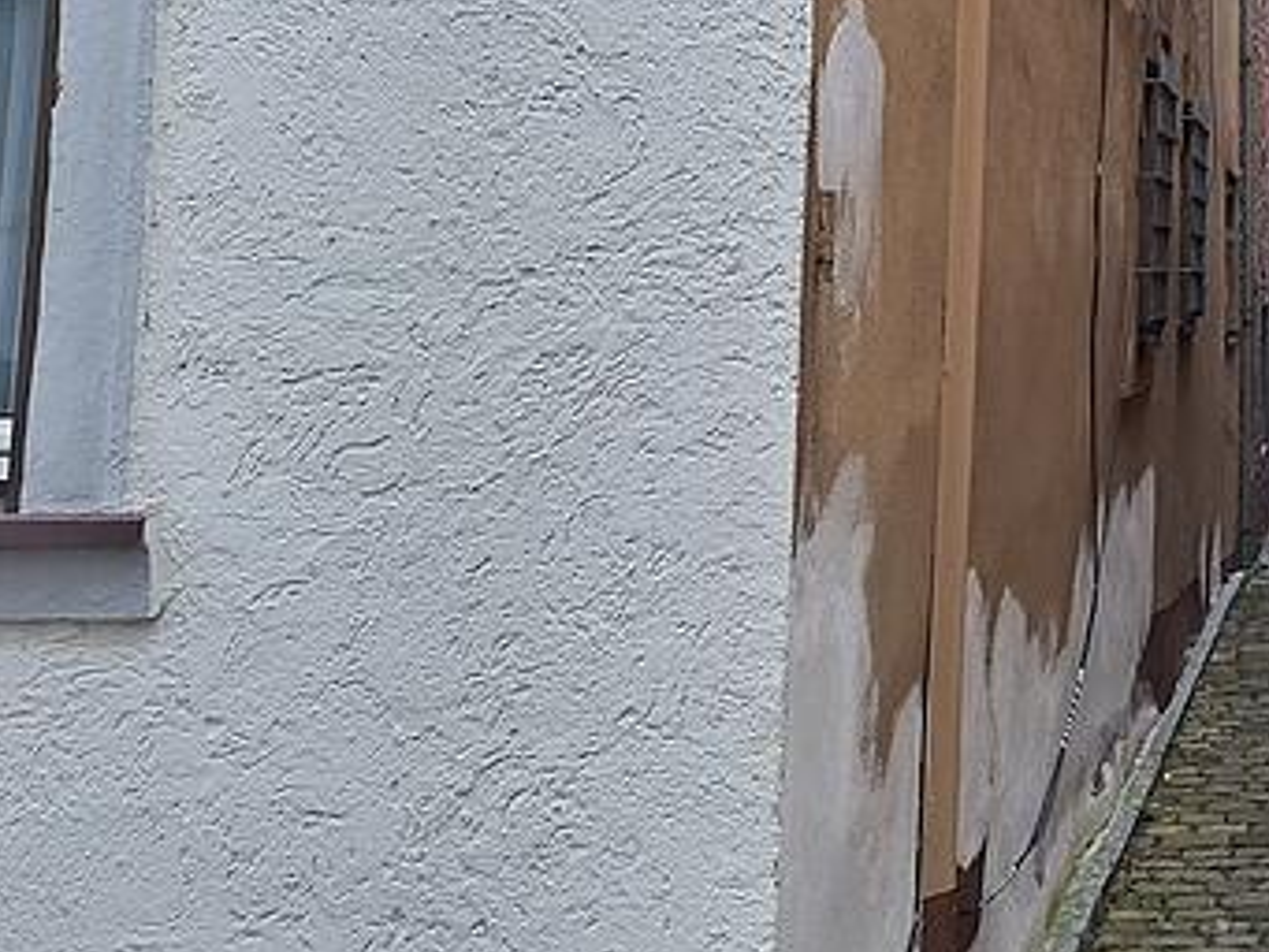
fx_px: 1980
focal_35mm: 54
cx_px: 1358
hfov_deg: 31.9
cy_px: 4
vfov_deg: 25.7
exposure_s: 1/693
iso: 40
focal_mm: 5.54
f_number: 1.8
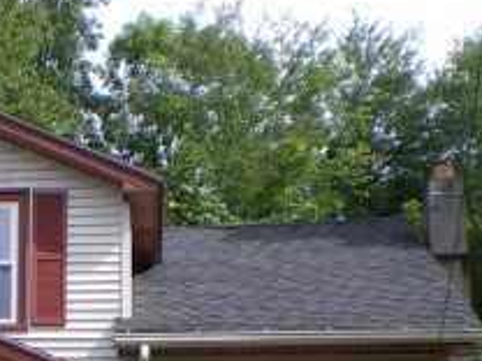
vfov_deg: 12.2
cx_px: -130
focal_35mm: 117
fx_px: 1629
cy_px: 484
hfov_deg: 16.0
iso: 64
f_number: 4.6
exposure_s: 1/160
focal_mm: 6.3
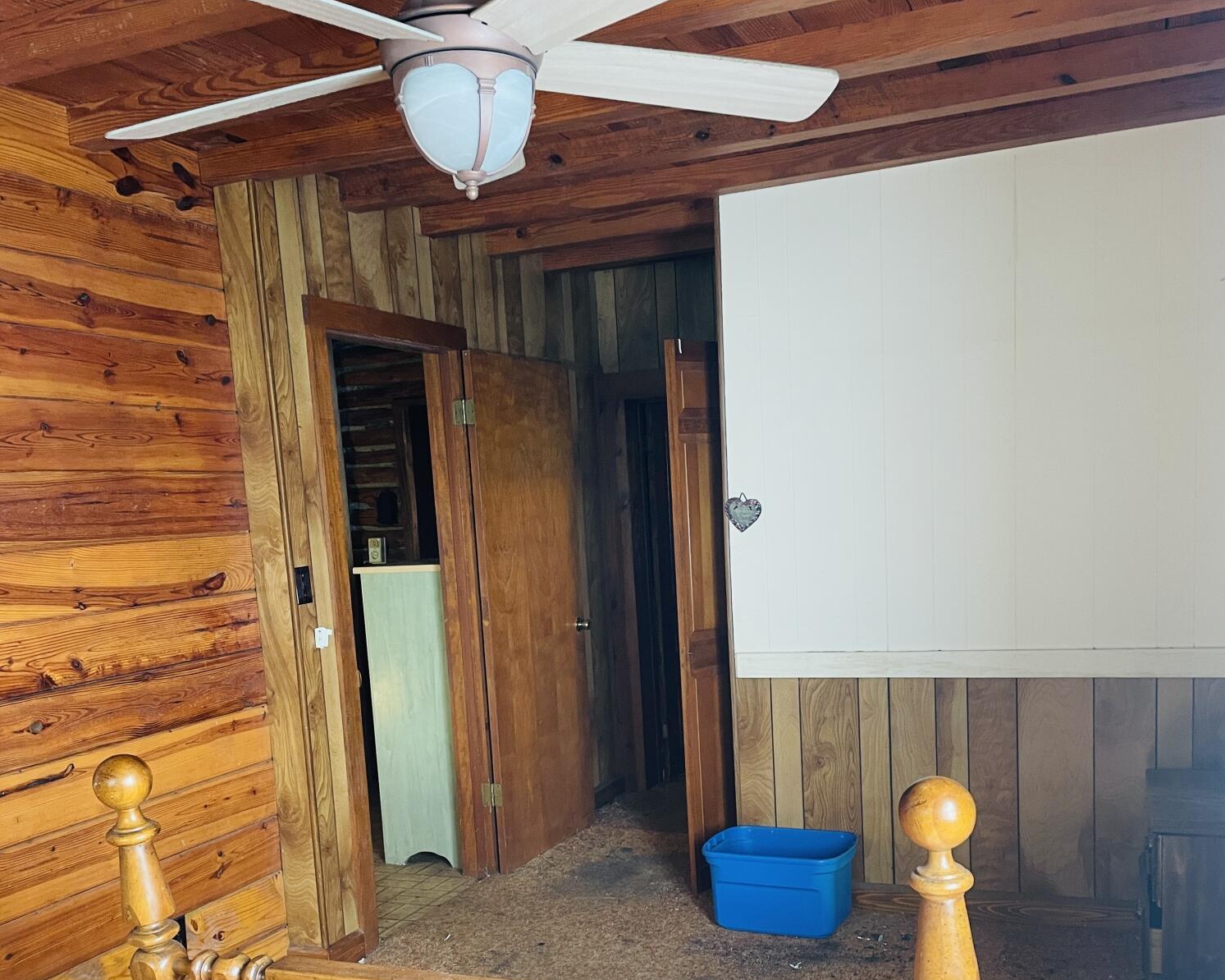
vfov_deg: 42.7
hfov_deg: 52.9
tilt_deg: -8.2
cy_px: 662
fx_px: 1233
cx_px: 615
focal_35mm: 34
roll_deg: +4.1
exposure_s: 1/60
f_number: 1.6
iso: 125
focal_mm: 4.2
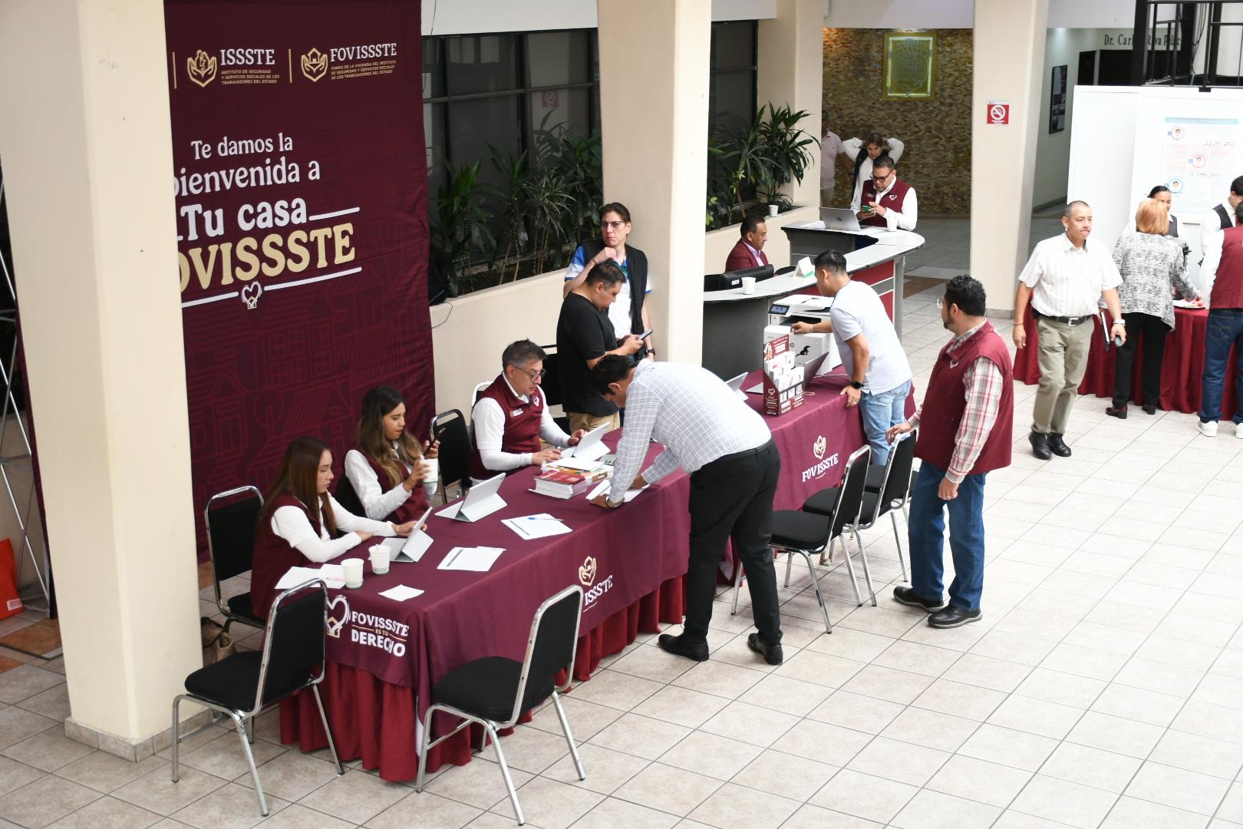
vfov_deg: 29.9
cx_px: 622
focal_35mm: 45
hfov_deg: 43.6
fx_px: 1554
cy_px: 414
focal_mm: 30
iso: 640
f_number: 4
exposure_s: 1/100
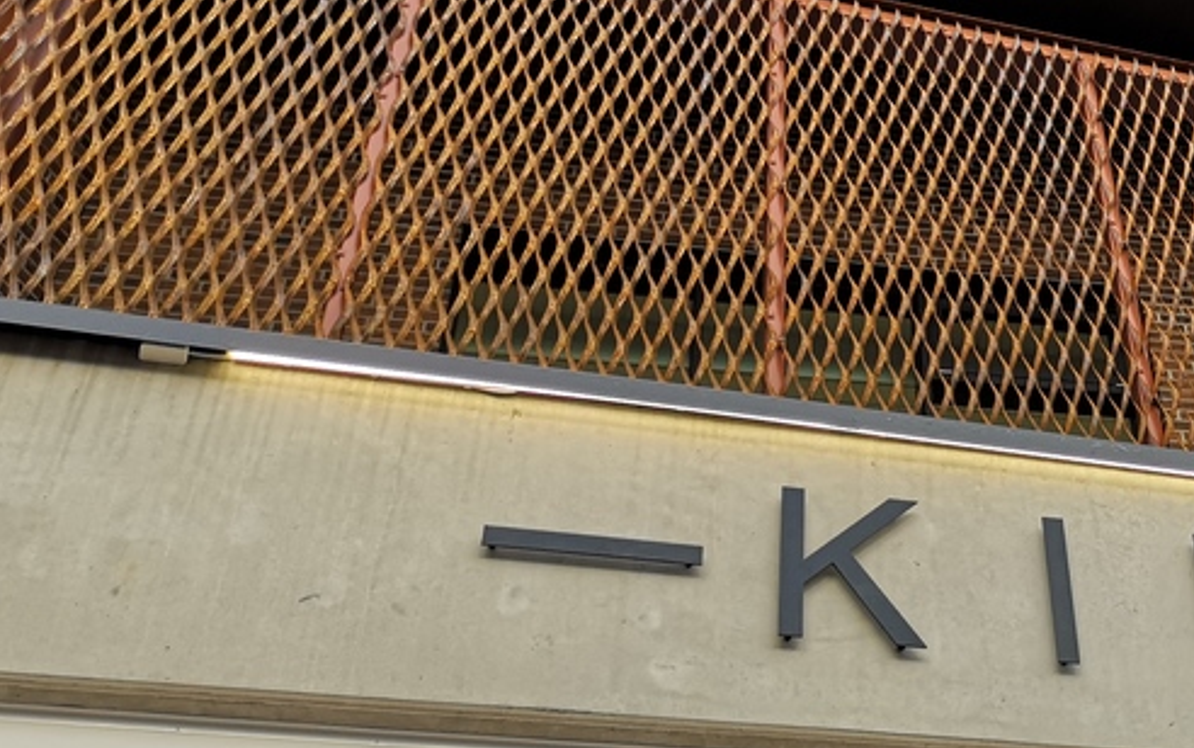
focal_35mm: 62
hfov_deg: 30.5
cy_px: 36
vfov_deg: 20.4
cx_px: 1210
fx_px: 2018
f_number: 1.8
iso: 50
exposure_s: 1/294
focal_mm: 5.58
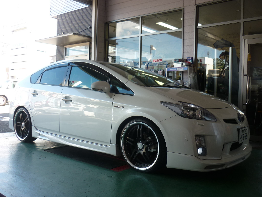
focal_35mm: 33
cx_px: 131
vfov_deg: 42.9
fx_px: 250
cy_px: 98
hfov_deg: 55.4
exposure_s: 1/100
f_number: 2.8
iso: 80
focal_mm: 5.5
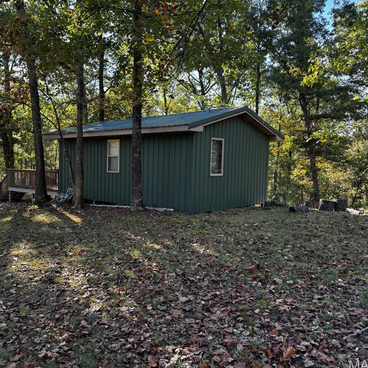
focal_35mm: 29
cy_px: 187
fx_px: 349
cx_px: 146
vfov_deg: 55.6
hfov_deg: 55.2
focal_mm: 6.76
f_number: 1.78
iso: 64
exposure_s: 1/193
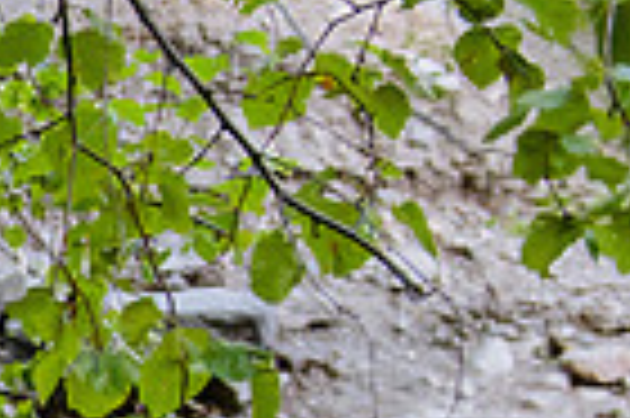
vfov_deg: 8.7
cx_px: -732
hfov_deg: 11.6
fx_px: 2692
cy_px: 635
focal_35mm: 154
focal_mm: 32
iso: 1600
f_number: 4
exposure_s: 1/160
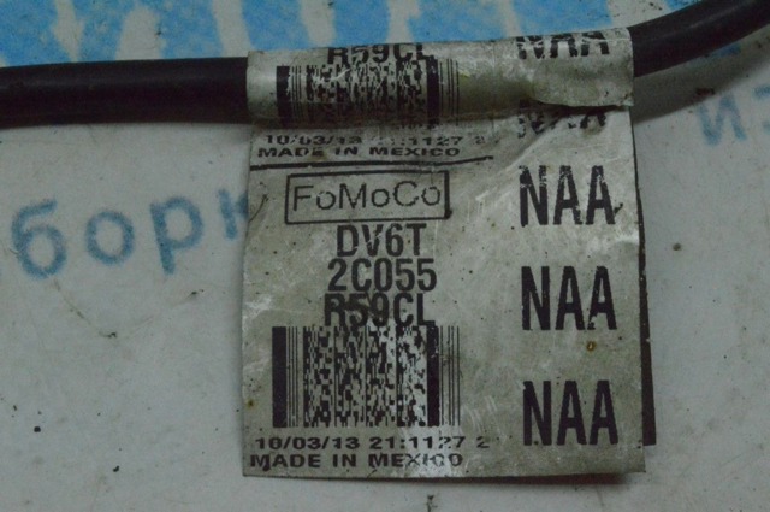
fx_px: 1762
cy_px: 256
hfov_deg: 24.6
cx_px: 385
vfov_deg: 16.5
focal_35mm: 82
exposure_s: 1/100
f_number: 36
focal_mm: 55
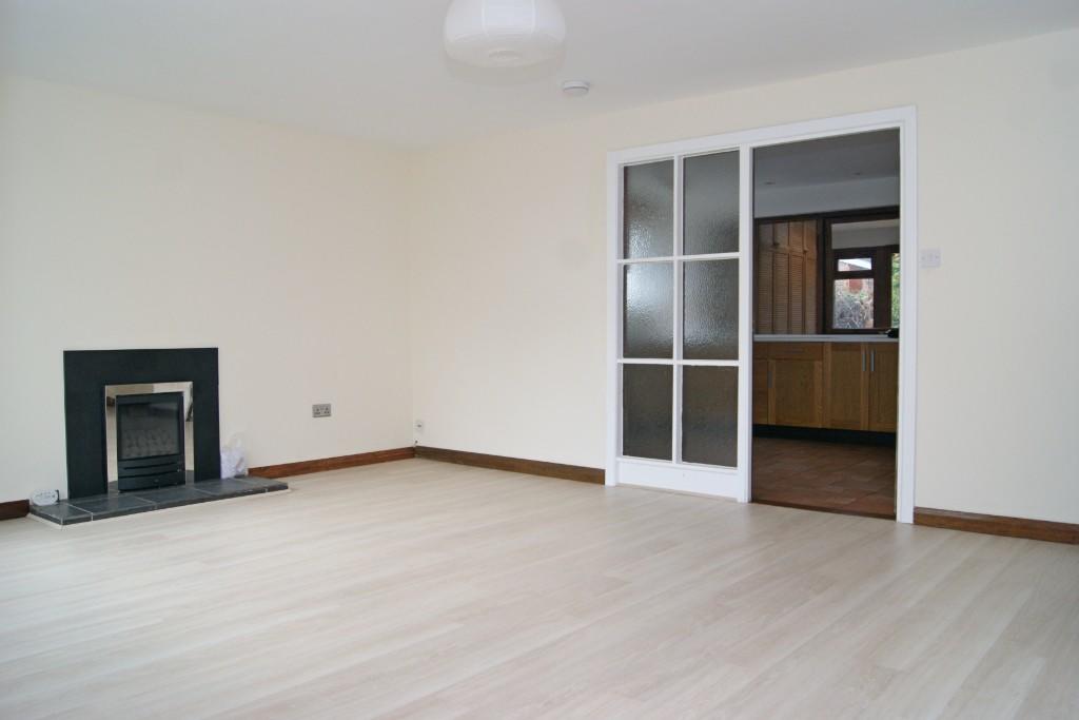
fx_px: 809
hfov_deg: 67.4
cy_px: 360
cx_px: 540
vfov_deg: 47.9
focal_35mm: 27
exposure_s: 1/60
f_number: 5.6
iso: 400
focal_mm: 18
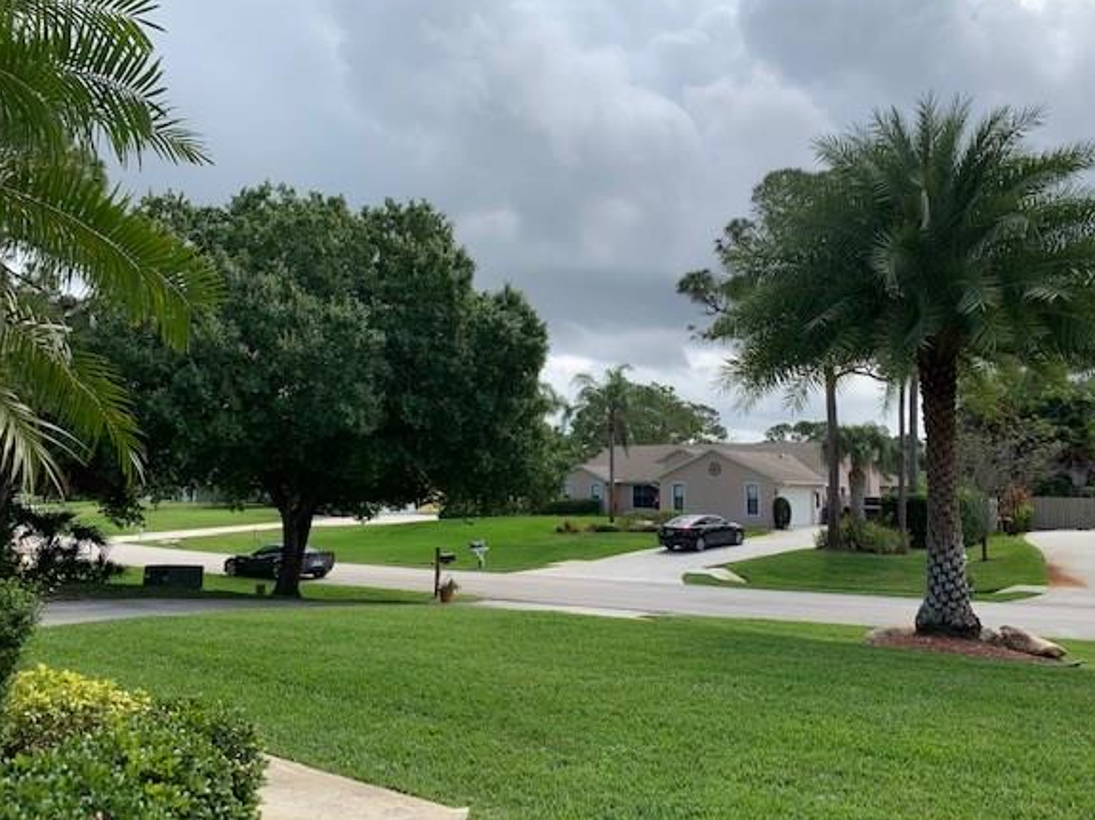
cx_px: 599
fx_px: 917
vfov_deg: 48.2
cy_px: 379
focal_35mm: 29
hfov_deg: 61.6
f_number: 1.8
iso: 25
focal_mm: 4.25
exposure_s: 1/1953
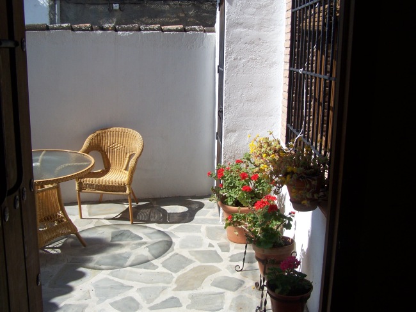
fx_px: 457
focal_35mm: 38
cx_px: 208
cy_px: 156
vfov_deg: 37.7
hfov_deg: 49.0
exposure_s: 1/750
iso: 80
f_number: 4
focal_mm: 6.3
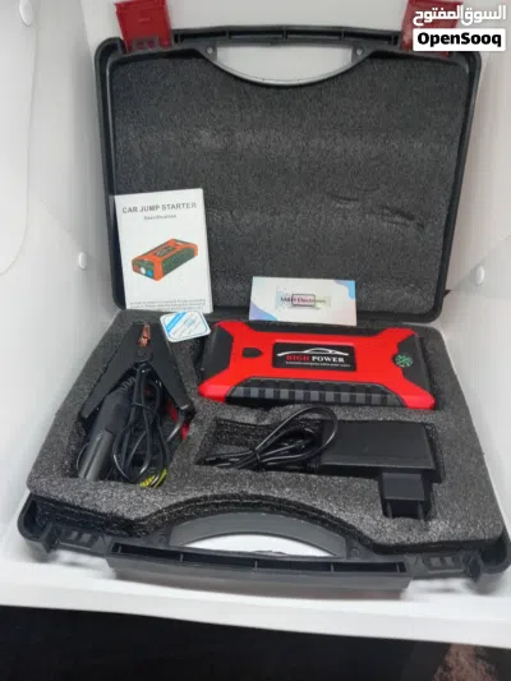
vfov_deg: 69.4
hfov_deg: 54.9
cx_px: 256
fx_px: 492
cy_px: 340
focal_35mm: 25
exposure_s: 1/25
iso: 302
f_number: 1.8
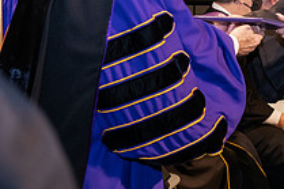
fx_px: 1356
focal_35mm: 172
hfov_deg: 11.9
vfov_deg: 7.9
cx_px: 238
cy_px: -21
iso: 1600
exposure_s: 1/200
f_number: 6.3
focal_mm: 62
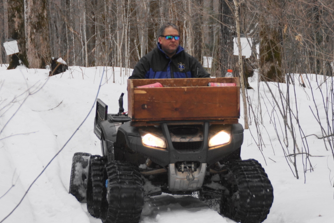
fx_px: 1790
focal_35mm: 193
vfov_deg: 7.1
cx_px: 146
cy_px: 126
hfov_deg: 10.7
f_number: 5.6
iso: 200
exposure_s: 1/160
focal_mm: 90
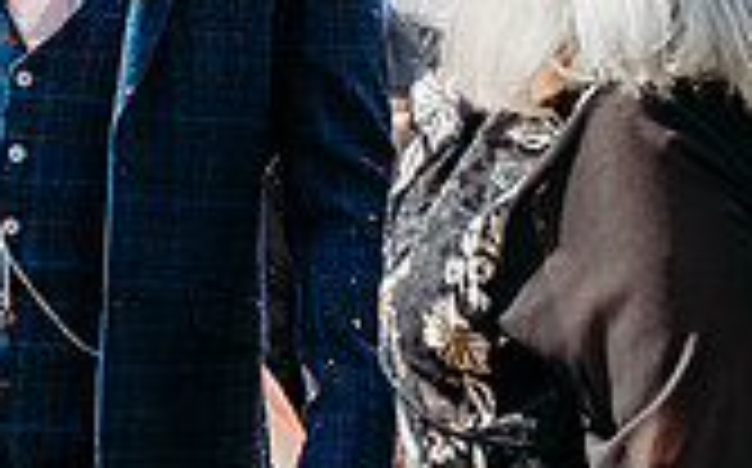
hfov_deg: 10.1
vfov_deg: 6.4
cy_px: 76
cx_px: -99
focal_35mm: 205
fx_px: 4197
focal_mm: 58
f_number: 5
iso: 280
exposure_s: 1/800
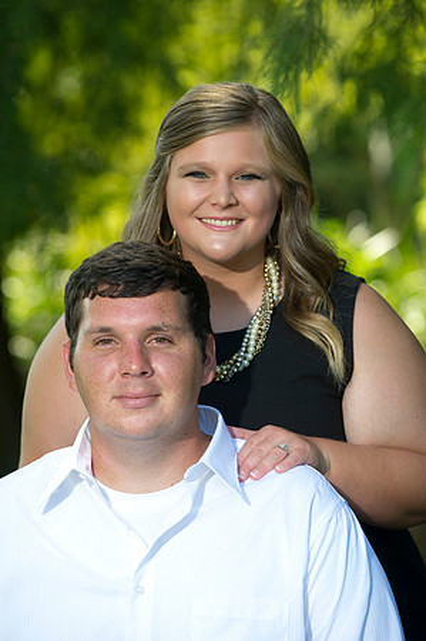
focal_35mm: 200
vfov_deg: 10.3
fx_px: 3558
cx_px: 213
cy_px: 320
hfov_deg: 6.9
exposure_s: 1/250
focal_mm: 200
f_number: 5
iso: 320
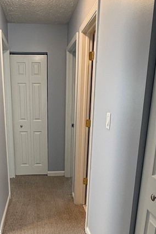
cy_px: 165
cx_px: 53
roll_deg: +0.0
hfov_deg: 37.5
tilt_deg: -16.1
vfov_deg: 52.8
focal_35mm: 35
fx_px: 227
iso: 200
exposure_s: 1/60
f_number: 2.2
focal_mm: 2.22
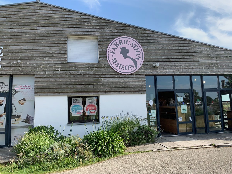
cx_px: 116
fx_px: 174
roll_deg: +1.9
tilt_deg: +5.0
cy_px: 87
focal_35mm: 26
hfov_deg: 67.3
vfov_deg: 53.1
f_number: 1.8
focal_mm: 4.25
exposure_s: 1/1282
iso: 25
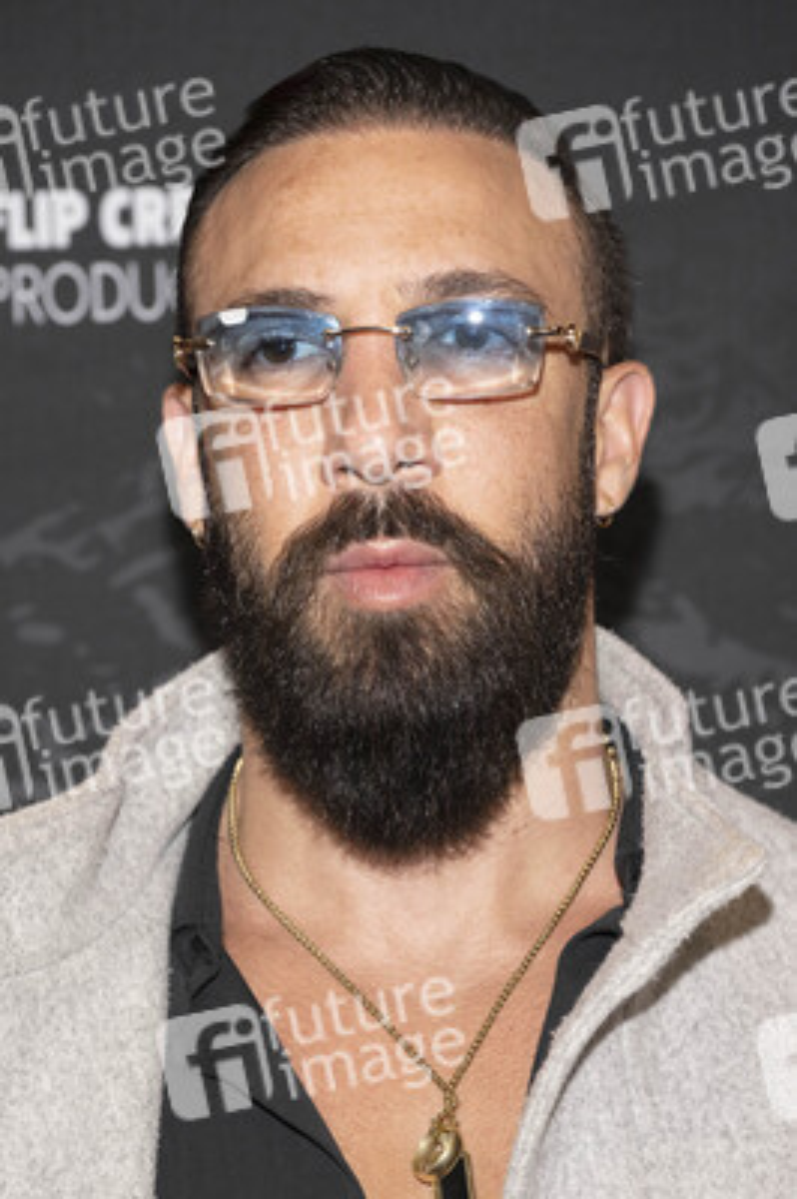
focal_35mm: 120
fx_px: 3992
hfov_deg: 11.4
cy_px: 600
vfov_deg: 17.1
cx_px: 398
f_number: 5.6
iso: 800
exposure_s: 1/200
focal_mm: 120
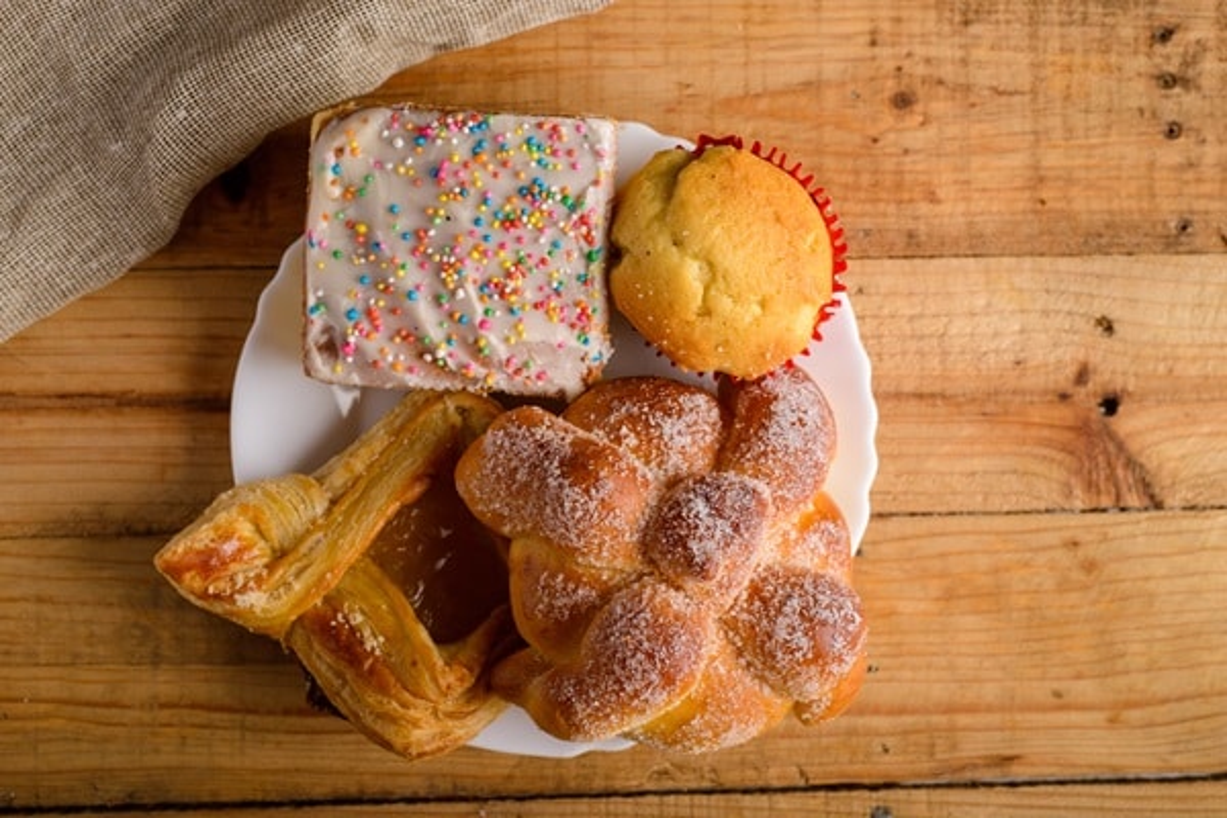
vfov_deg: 27.0
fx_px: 1704
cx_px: 614
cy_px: 409
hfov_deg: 39.6
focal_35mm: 50
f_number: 5
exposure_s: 1/200
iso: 250
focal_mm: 50
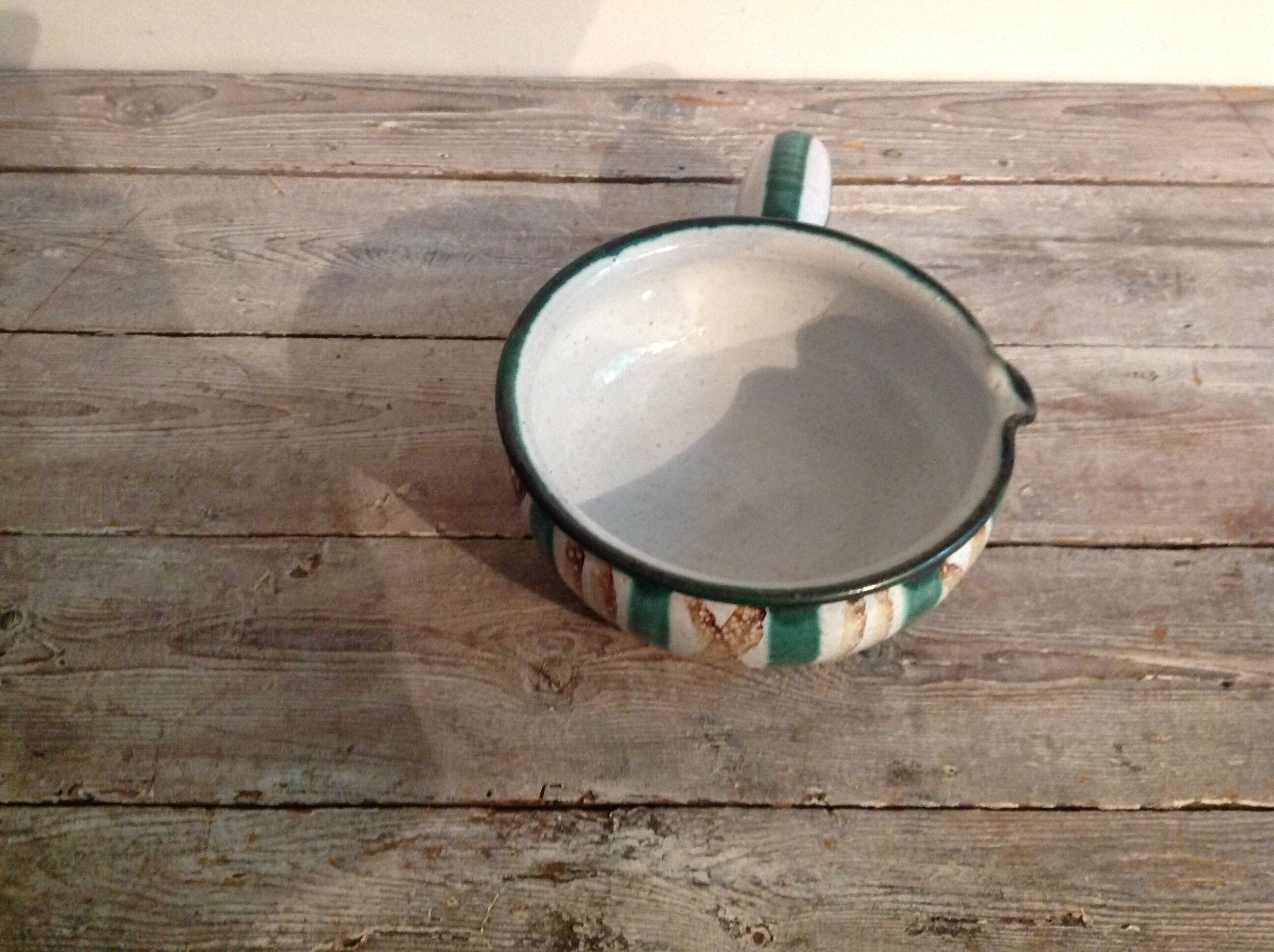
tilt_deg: -50.8
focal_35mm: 35
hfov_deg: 52.7
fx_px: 1286
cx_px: 637
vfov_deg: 40.6
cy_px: 476
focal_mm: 4.28
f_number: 2.4
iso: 500
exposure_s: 1/15
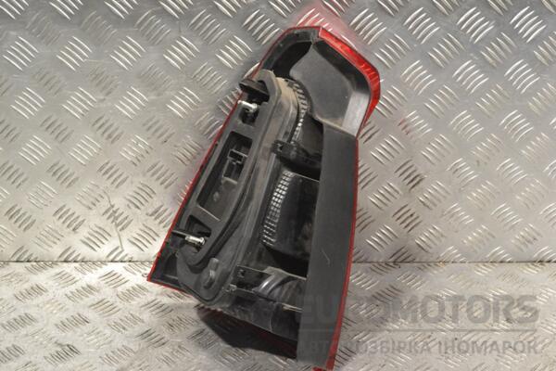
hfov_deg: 31.9
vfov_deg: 21.6
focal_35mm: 63
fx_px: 973
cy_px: 186
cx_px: 278
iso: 3200
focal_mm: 42
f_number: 8
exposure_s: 1/250
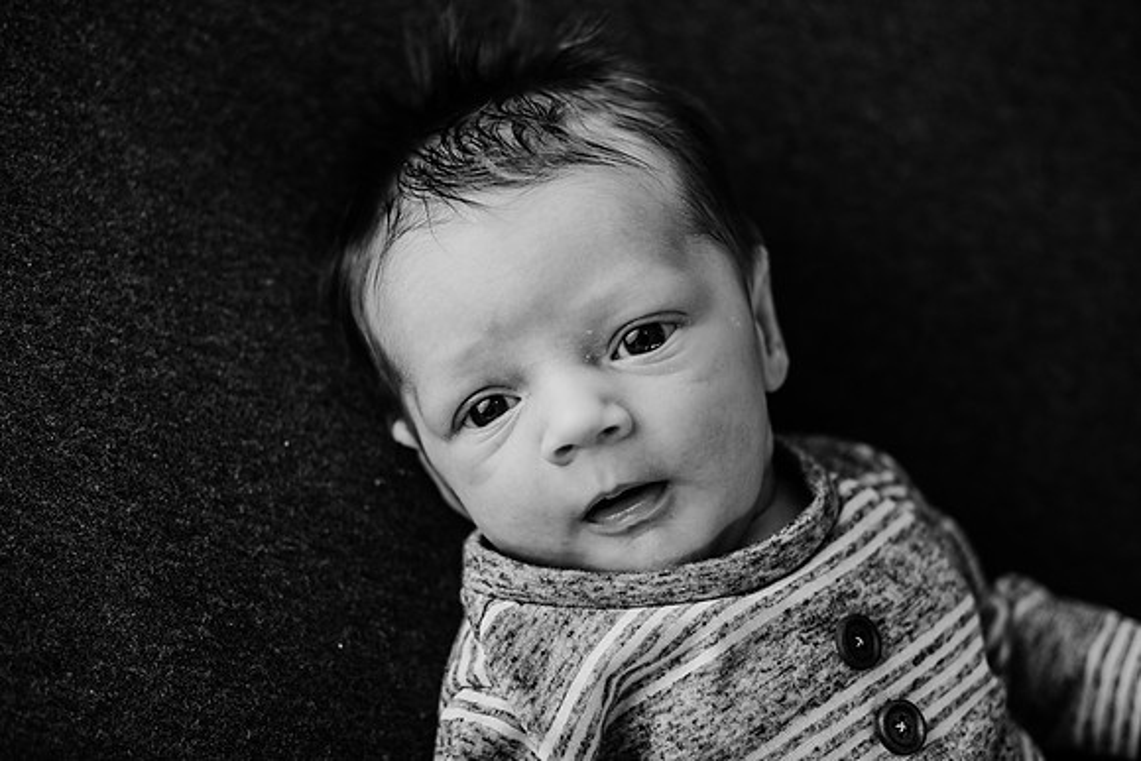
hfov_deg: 39.6
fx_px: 1585
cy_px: 380
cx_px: 570
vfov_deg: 27.0
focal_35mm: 50
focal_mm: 50
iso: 100
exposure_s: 1/160
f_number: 2.8
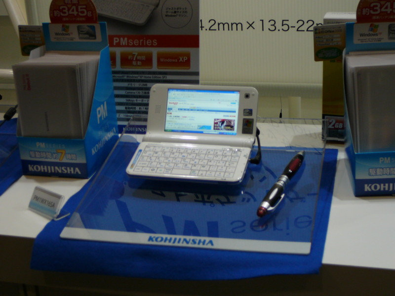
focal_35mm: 61
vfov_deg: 24.0
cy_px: 148
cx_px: 198
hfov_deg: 31.7
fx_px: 696
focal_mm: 9.1
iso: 100
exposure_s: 1/40
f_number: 3.6
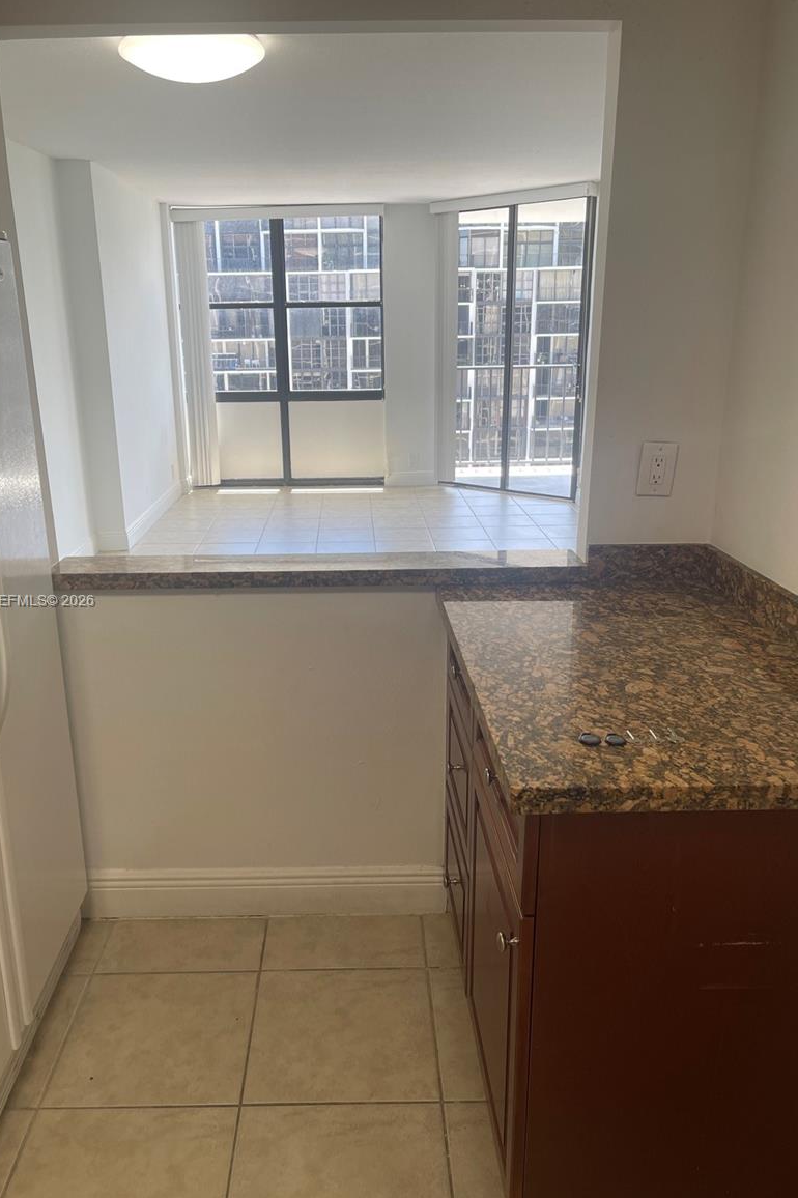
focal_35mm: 27
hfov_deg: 47.9
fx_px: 898
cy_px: 602
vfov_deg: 67.4
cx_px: 369
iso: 40
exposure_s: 1/120
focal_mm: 5.1
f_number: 1.6
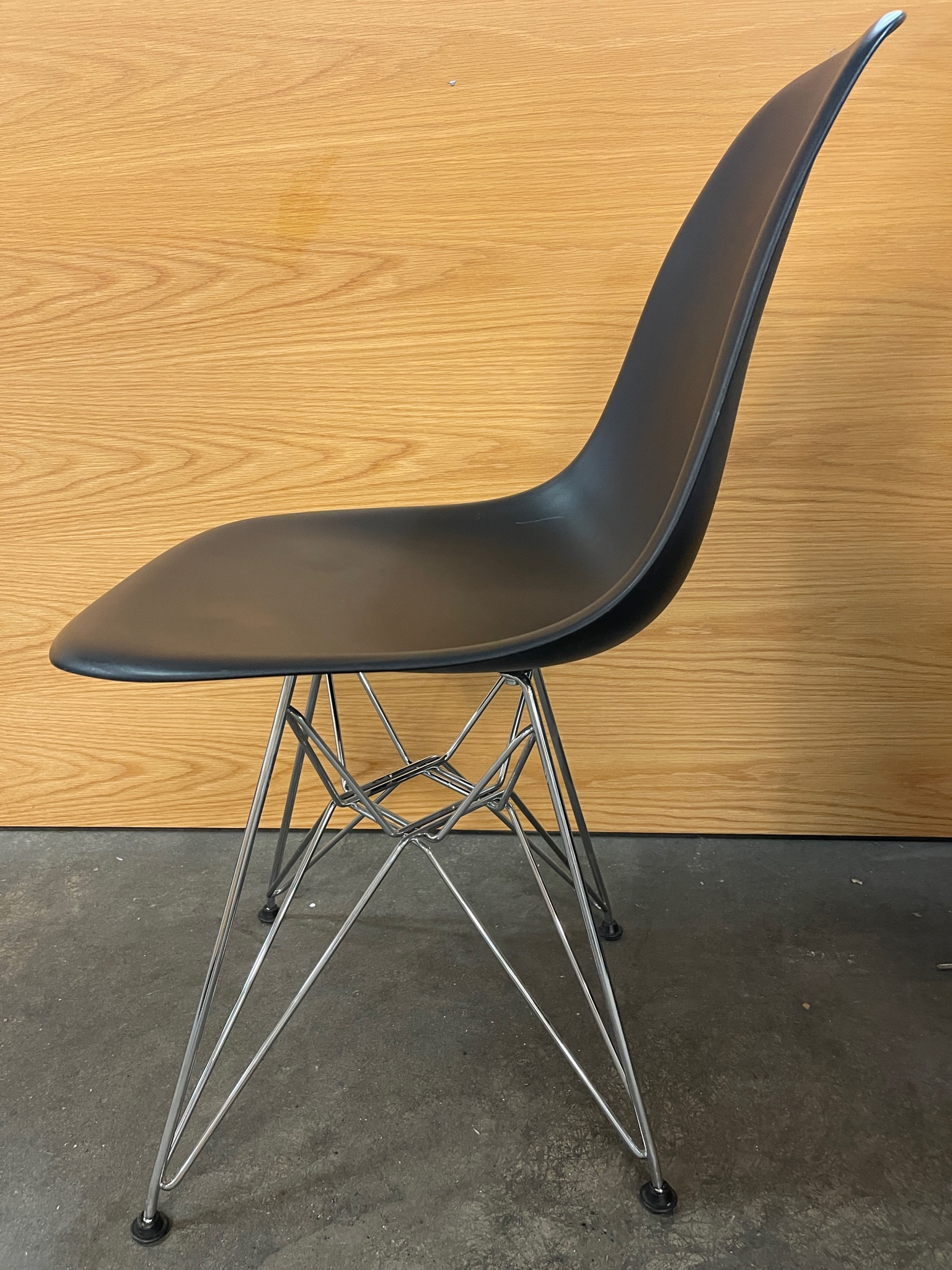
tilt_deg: -17.7
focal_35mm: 26
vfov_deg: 67.3
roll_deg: +2.4
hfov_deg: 53.0
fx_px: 954
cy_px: 635
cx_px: 476
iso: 400
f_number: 1.6
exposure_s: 1/50
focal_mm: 5.1
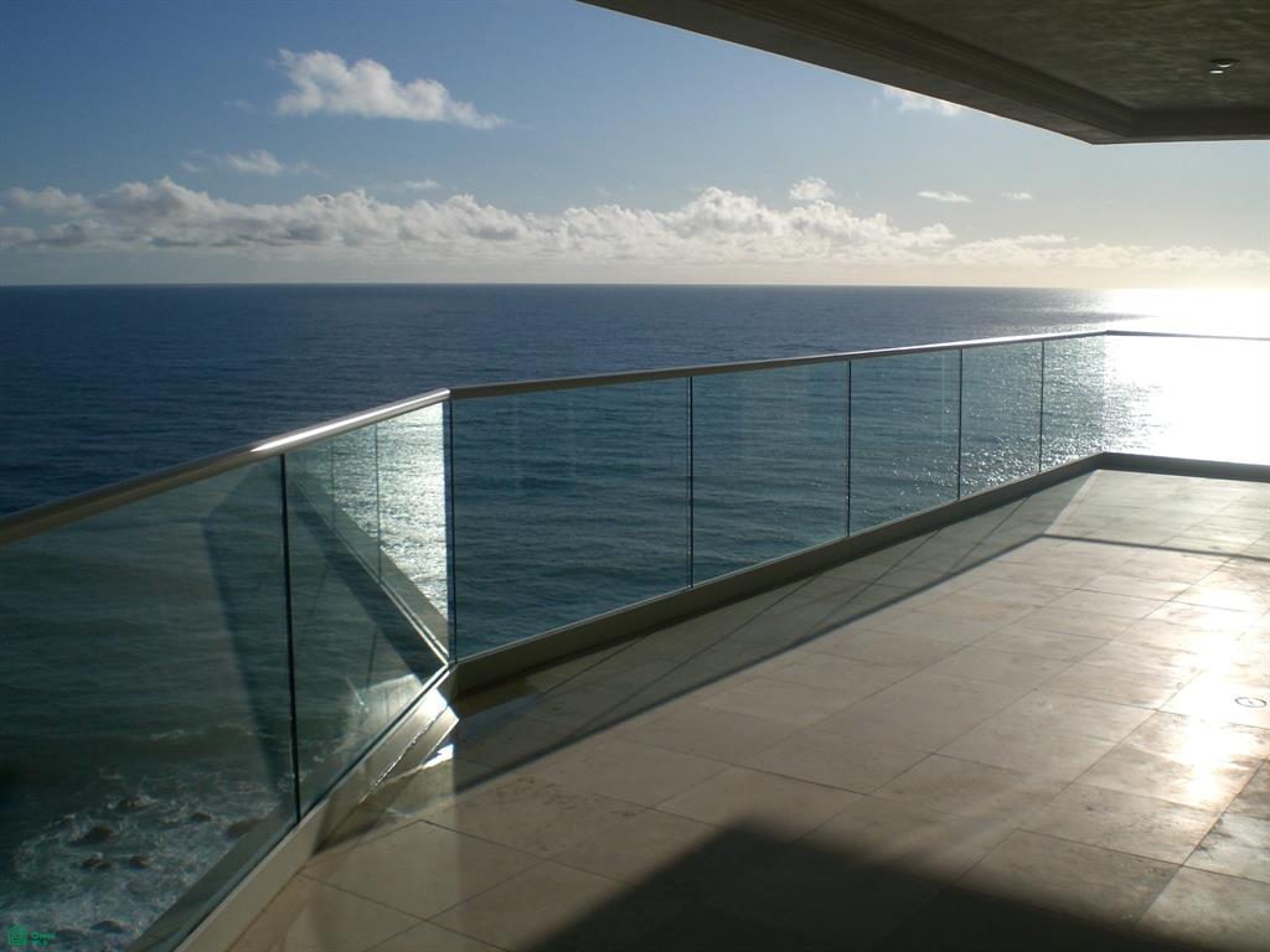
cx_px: 635
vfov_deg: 37.7
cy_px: 476
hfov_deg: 49.0
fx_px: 1394
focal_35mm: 38
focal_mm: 6.3
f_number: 4.4
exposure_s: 1/1600
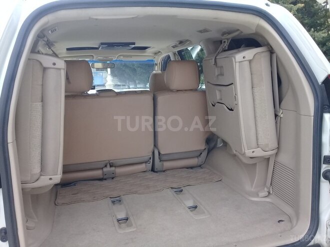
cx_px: 165
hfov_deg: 58.4
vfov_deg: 45.4
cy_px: 124
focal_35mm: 31
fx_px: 296
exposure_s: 1/283
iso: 50
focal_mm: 3.3
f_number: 2.2
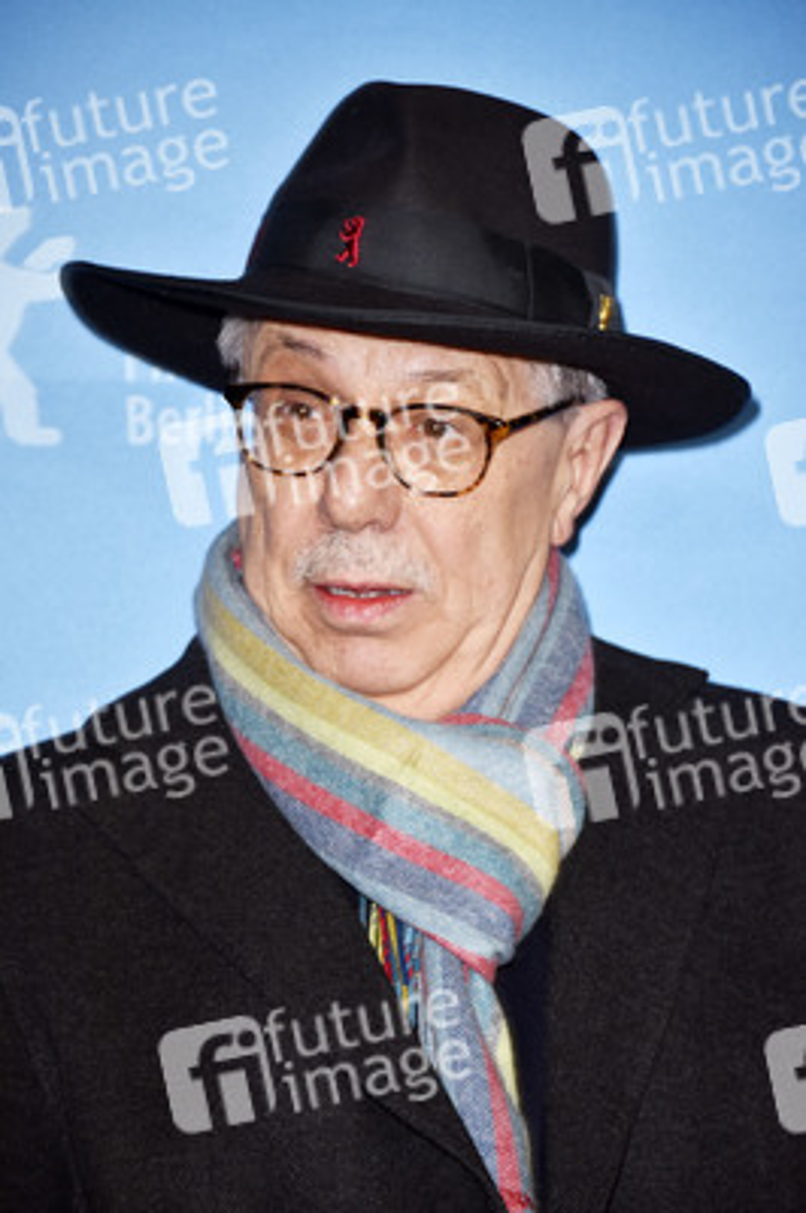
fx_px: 7064
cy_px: 606
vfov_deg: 9.8
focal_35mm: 210
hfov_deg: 6.5
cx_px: 403
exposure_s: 1/125
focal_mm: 210
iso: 800
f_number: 5.6
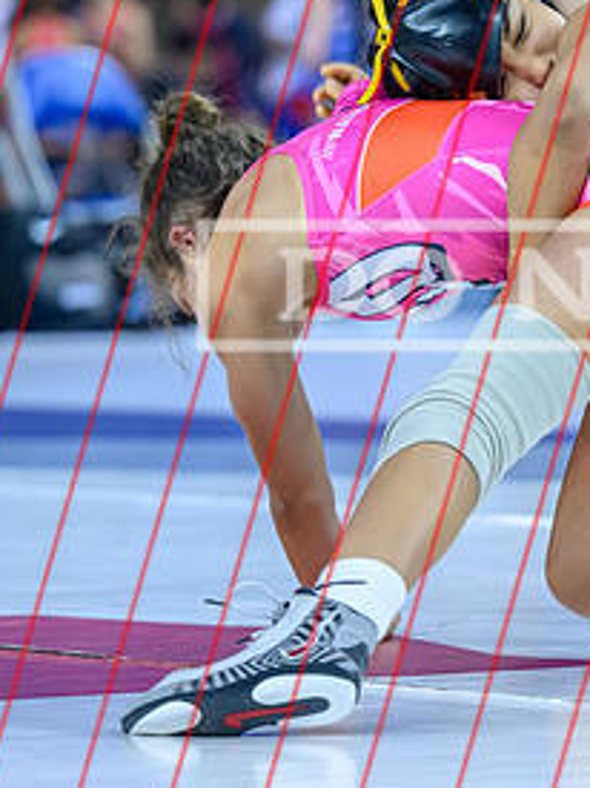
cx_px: 492
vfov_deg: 7.2
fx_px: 6254
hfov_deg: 5.4
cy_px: 238
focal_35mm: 275
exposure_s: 1/800
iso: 2500
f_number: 2.8
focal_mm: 105
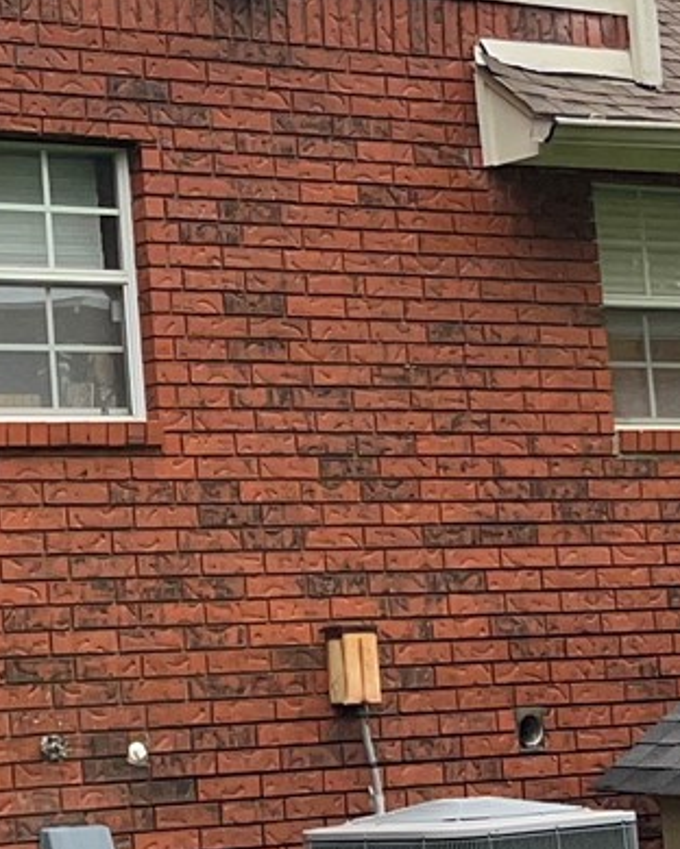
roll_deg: +3.9
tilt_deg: +8.5
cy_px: 307
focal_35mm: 125
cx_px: 85
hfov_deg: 12.3
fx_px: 3145
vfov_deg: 15.4
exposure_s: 1/303
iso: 32
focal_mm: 5.7
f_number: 1.5
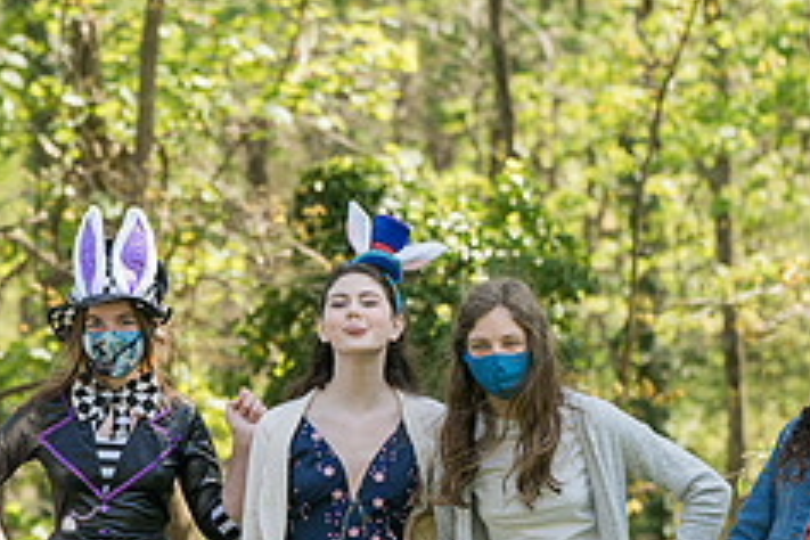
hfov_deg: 10.4
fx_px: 4455
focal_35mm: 198
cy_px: 538
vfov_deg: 6.9
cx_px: 191
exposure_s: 1/400
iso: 100
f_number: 3.2
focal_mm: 81
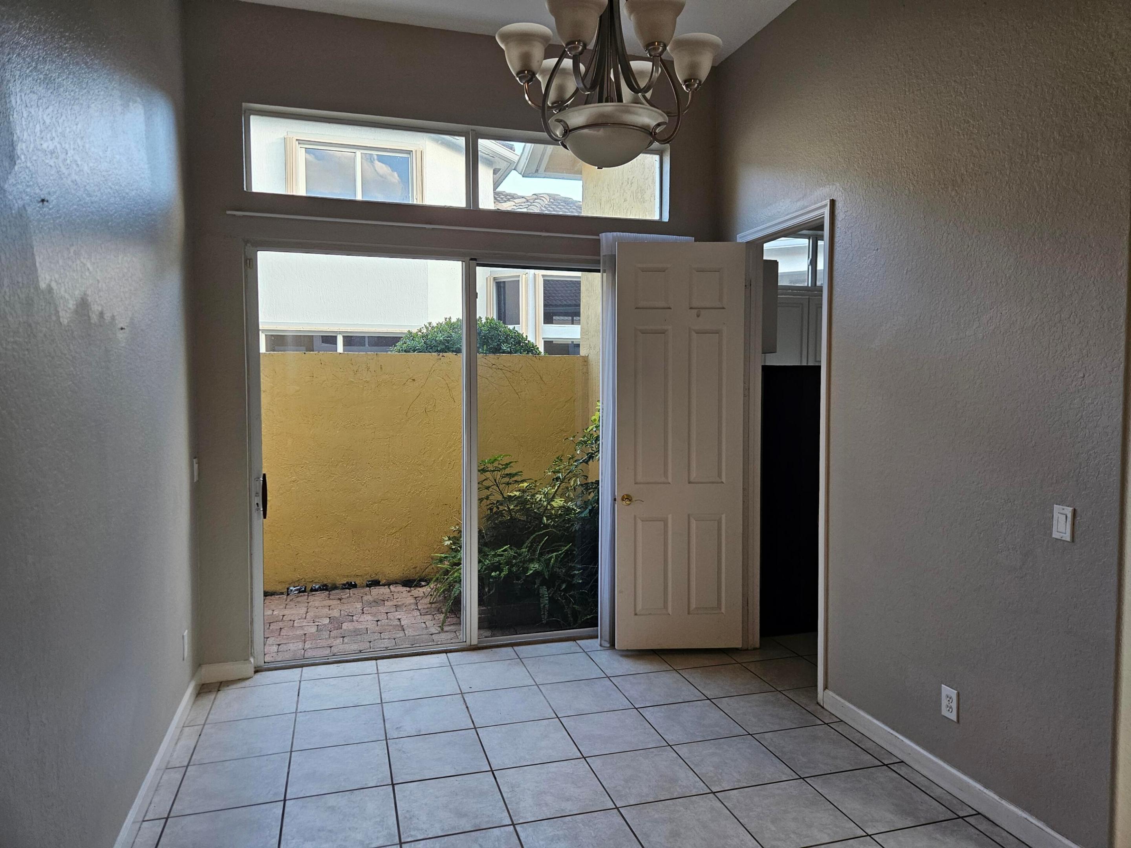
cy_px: 424
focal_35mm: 23
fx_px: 751
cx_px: 566
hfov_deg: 73.9
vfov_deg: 58.9
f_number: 1.8
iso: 200
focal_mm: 5.4
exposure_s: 1/120
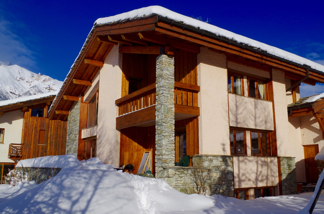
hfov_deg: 55.9
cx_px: 162
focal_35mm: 34
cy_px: 107
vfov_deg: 38.7
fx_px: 305
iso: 100
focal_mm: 23.13
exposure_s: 1/200
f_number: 14
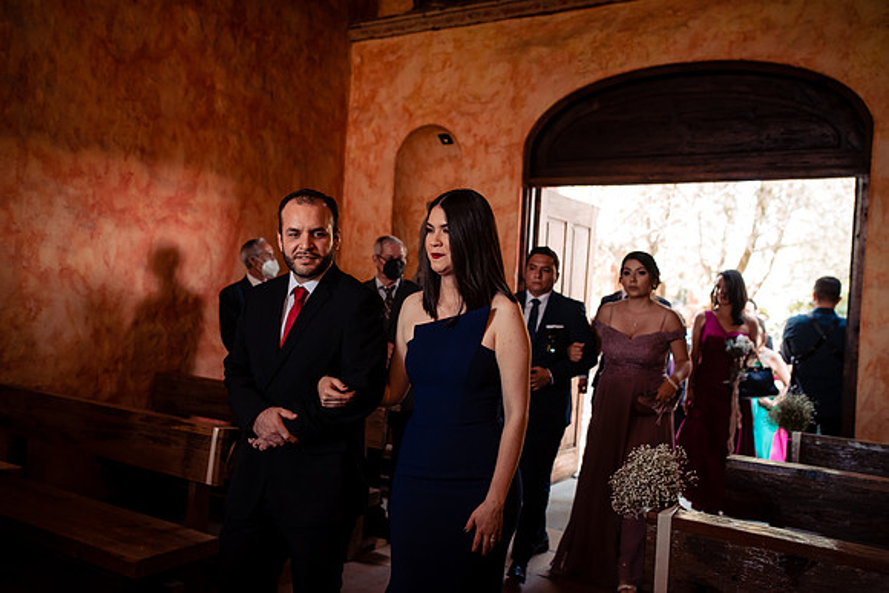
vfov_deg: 37.9
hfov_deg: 54.4
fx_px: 864
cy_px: 296
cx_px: 444
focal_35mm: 35
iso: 800
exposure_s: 1/100
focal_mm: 35
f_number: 3.5
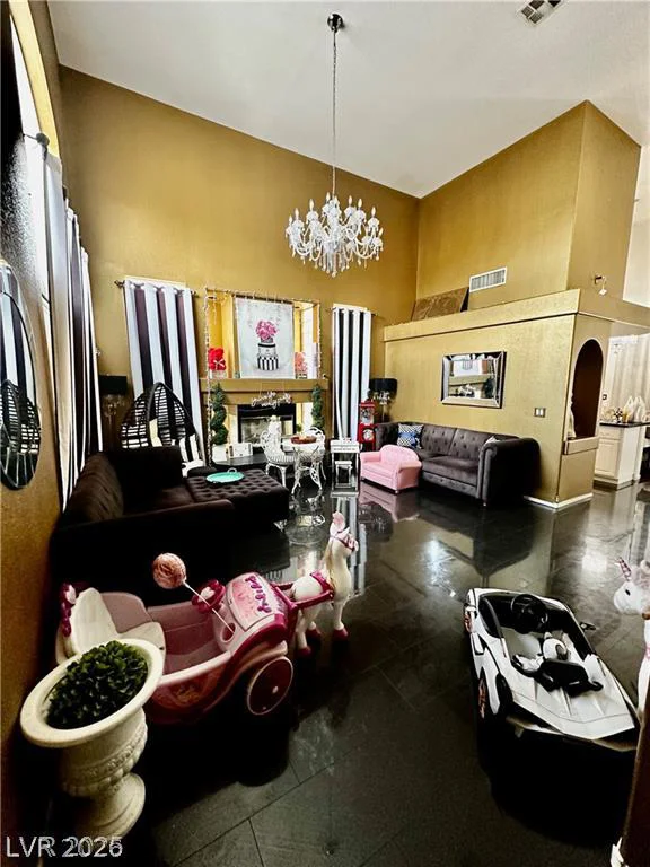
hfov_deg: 85.7
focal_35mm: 14
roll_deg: -1.0
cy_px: 434
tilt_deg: -8.1
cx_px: 325
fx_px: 351
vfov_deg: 102.1
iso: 320
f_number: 2.2
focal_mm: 2.22
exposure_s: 1/60
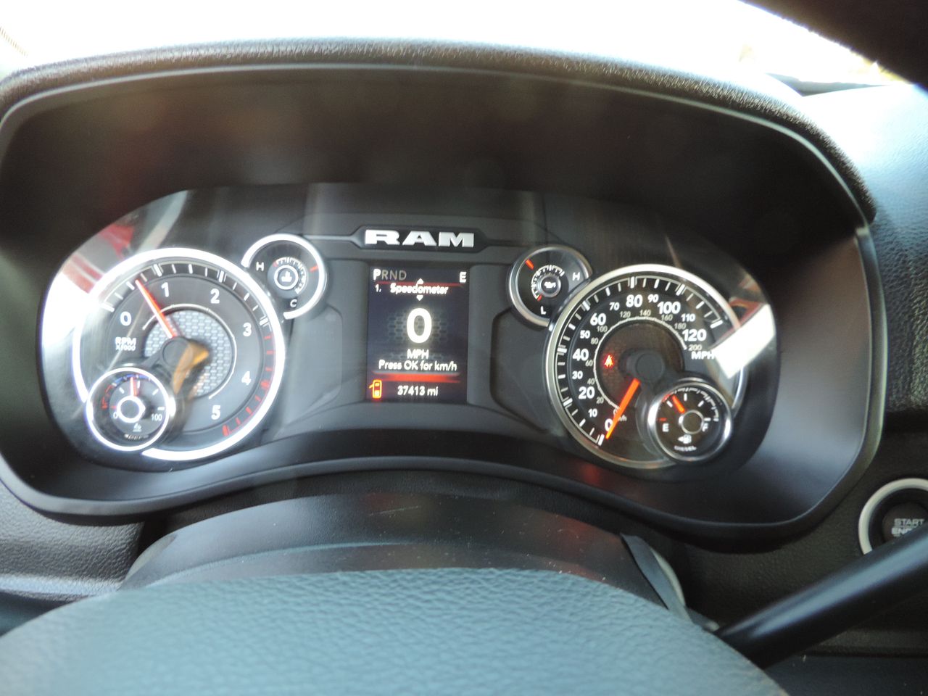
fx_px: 643
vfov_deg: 56.8
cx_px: 464
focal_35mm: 24
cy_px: 348
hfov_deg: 71.6
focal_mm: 4.3
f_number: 3
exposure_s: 1/25
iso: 400
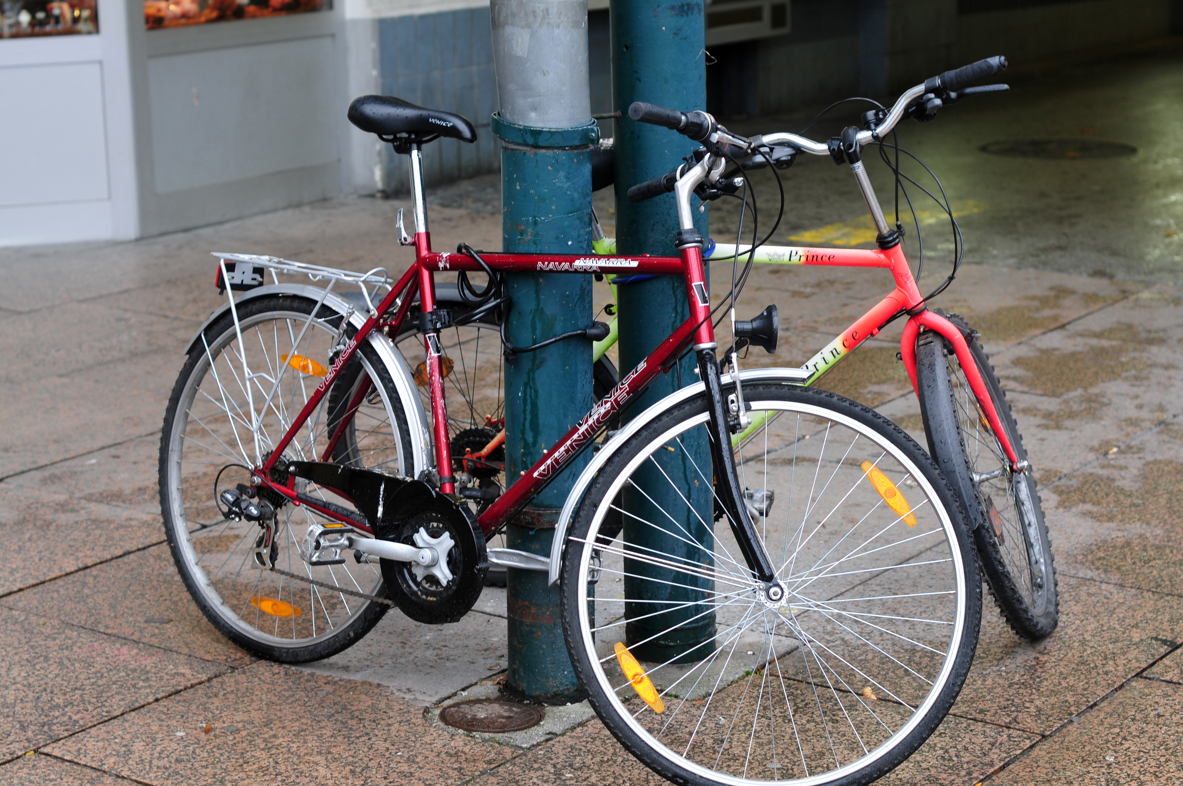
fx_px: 2462
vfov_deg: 18.1
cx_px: 592
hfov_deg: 27.0
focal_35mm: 75
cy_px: 393
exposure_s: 1/50
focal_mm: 50
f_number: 3.5
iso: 200
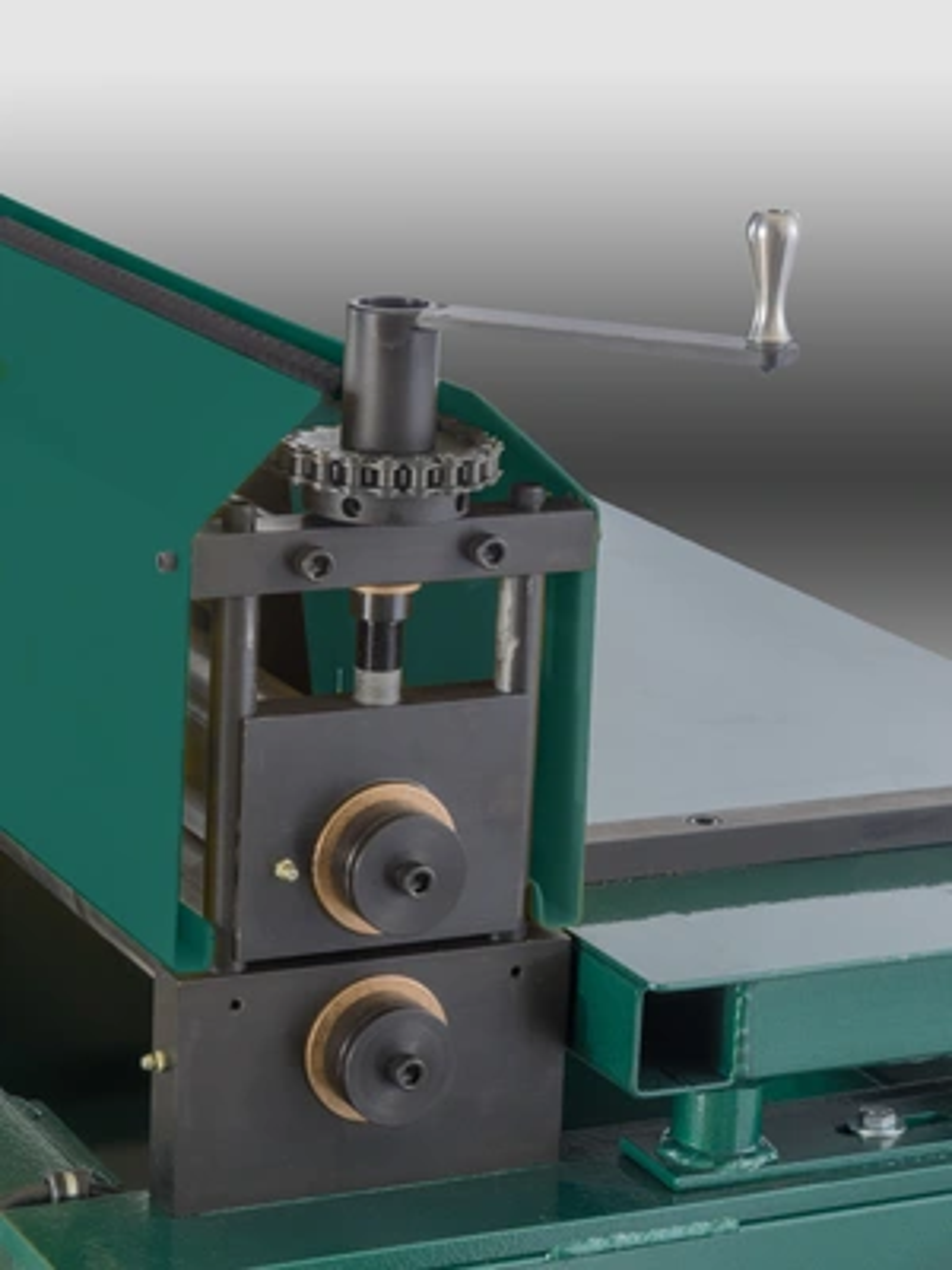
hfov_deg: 13.2
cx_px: 476
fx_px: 4107
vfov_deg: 17.6
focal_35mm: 112
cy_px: 635
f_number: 10
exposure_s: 1/100
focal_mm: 56
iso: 100
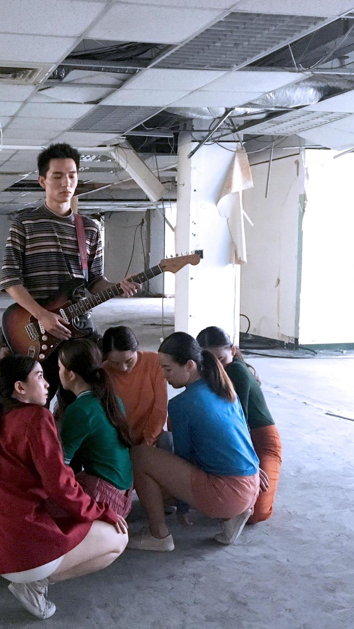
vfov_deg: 47.4
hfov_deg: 26.8
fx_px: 717
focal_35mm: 43
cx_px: 35
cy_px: 310
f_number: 2.2
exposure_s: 1/15
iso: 320
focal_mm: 4.15
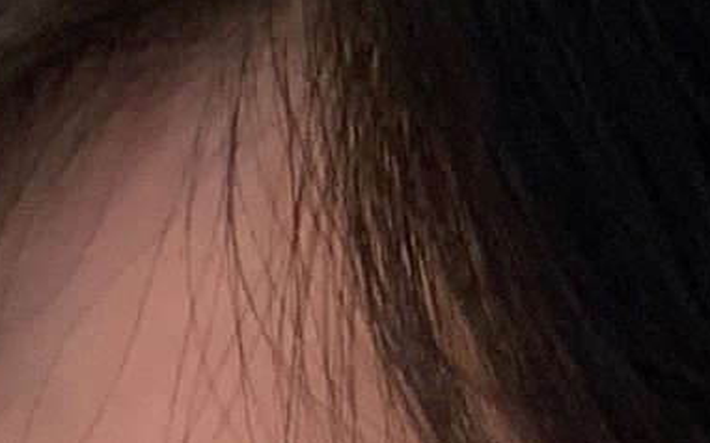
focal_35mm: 292
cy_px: 767
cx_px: -190
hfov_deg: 7.1
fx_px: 5649
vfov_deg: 4.5
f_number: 1.8
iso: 100
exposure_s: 1/60
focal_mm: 4.25
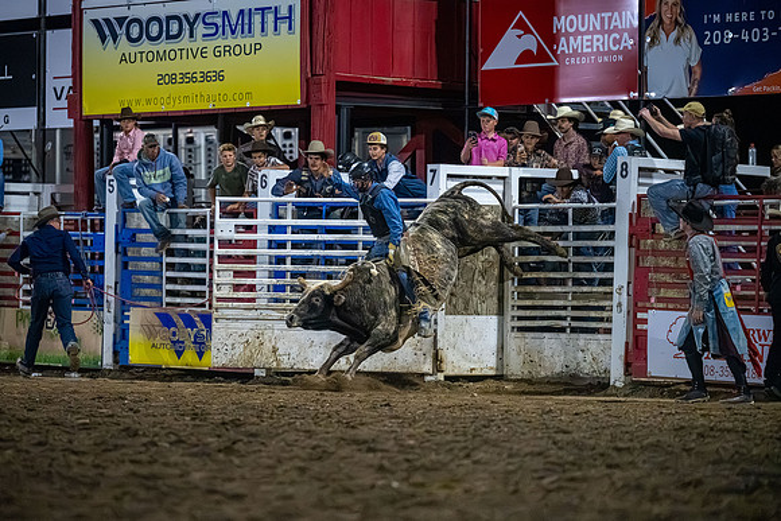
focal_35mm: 169
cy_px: 293
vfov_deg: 8.1
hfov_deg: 12.2
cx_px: 354
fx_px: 3662
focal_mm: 150
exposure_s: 1/800
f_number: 2.8
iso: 6400
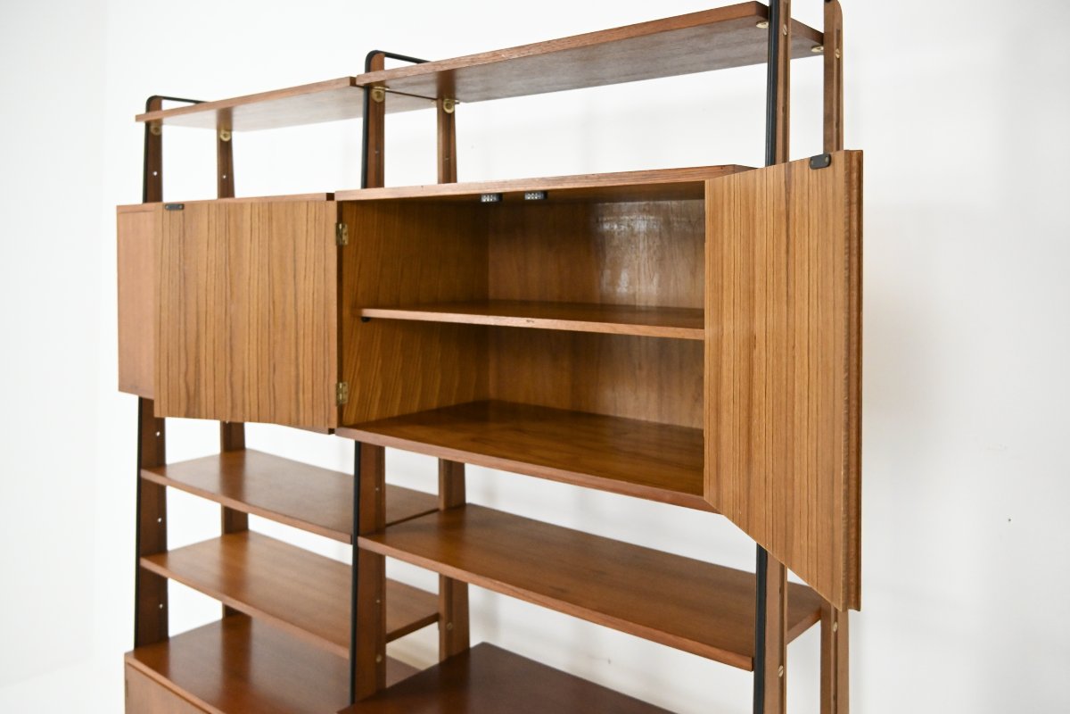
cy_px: 357
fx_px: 892
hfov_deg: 61.9
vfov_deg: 43.6
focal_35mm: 30
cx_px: 535
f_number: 3.5
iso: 2500
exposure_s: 1/125
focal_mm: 20
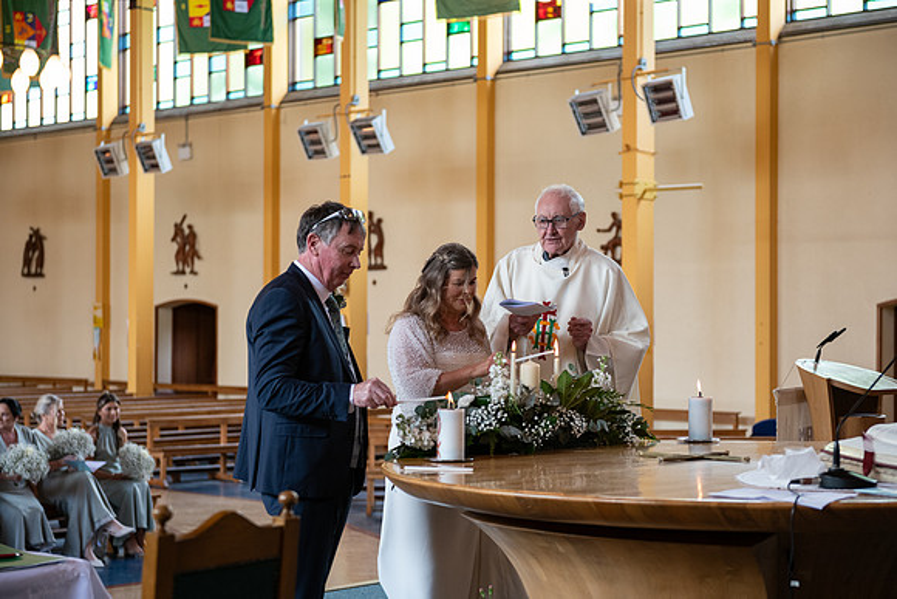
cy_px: 300
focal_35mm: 70
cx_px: 448
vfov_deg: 19.5
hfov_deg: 28.8
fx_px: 1744
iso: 640
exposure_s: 1/160
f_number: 3.5
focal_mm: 70
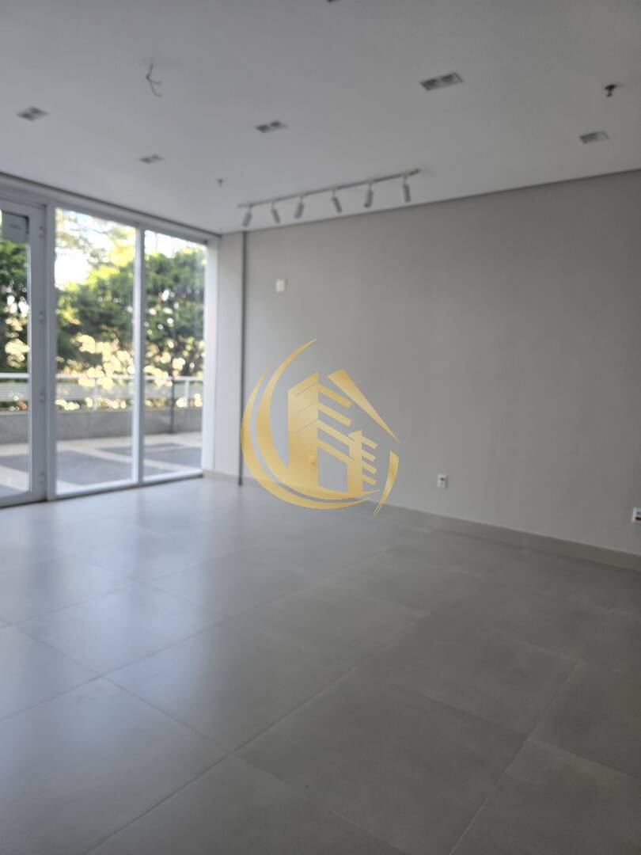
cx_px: 320
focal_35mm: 23
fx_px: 568
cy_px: 428
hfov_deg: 58.9
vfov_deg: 73.9
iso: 64
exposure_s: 1/180
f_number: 1.7
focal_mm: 6.3
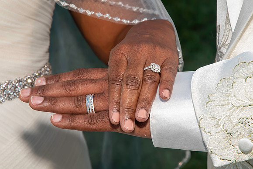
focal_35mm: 154
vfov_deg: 8.9
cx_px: 150
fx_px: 1079
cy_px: 87
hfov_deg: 13.4
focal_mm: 80
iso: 400
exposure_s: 1/250
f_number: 7.1
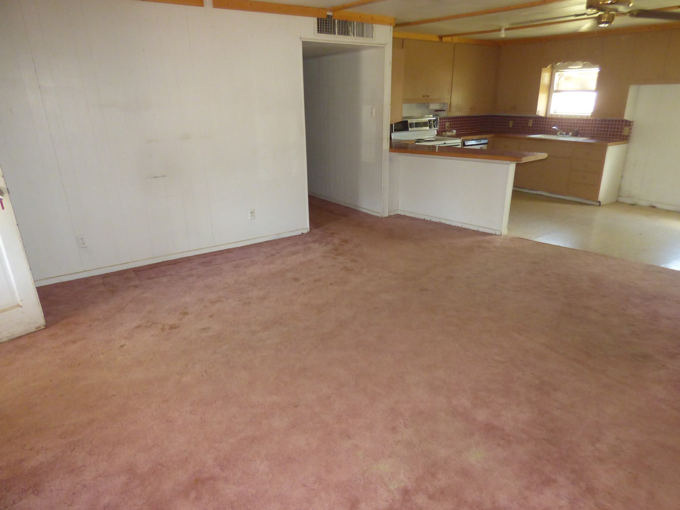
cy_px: 261
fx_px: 413
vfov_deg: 63.4
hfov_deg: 79.0
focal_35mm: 21
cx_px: 351
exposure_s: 1/60
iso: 640
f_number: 2.8
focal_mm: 3.58
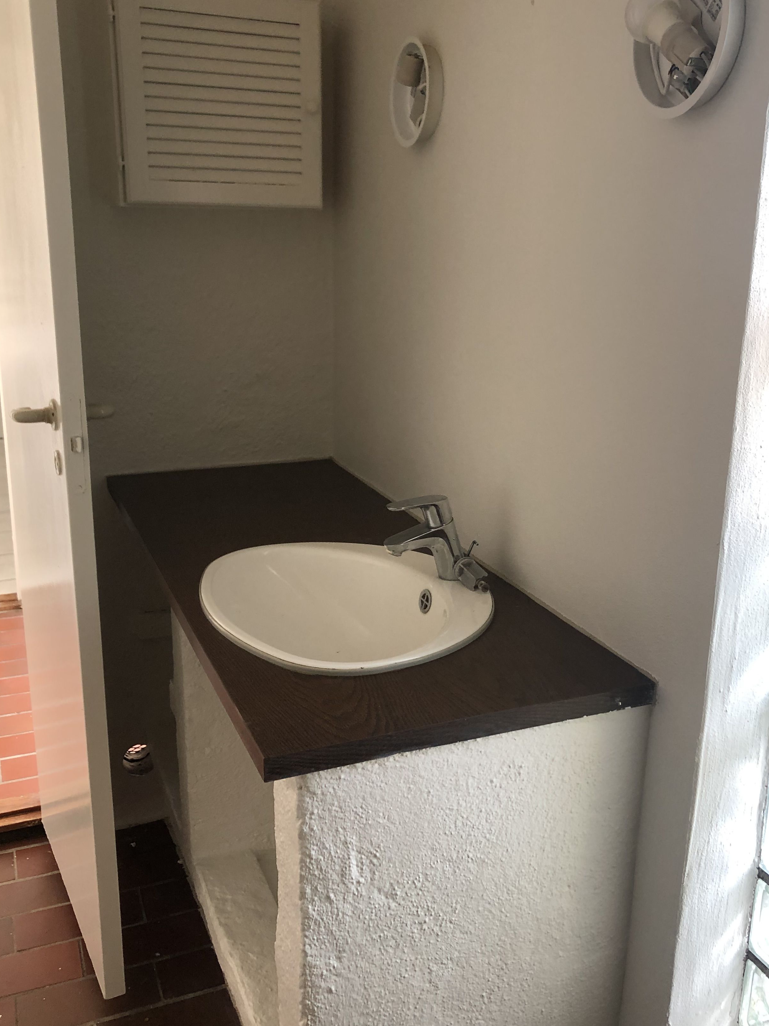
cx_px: 451
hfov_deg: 40.6
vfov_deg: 52.6
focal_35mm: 35
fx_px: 1037
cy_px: 514
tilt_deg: -15.8
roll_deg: -1.2
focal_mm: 4
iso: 20
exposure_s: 1/30
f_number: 1.8
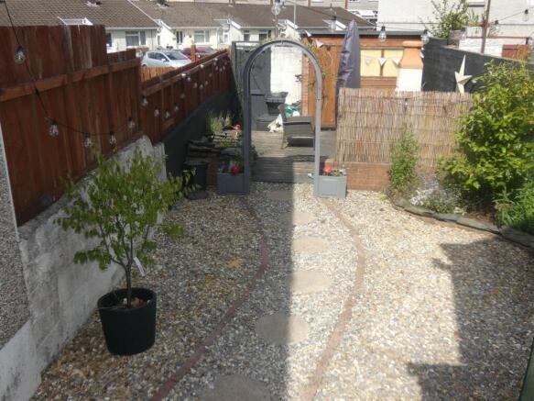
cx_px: 267
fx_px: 509
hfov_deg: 55.4
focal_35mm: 33
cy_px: 200
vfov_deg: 42.9
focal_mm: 6
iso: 80
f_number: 3.4
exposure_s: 1/1000
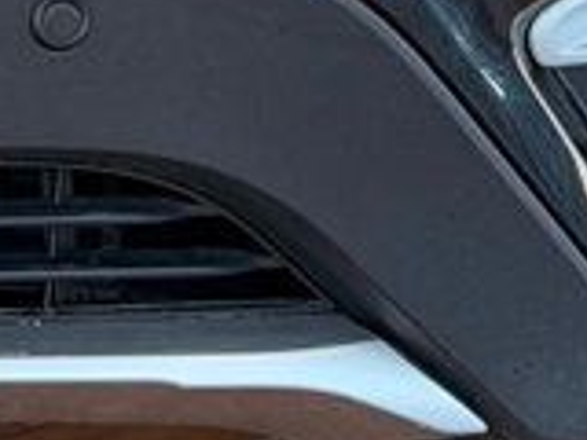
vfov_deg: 4.7
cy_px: -521
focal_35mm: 308
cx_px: -631
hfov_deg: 6.2
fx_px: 5223
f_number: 1.78
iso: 100
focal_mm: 6.76
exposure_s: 1/131
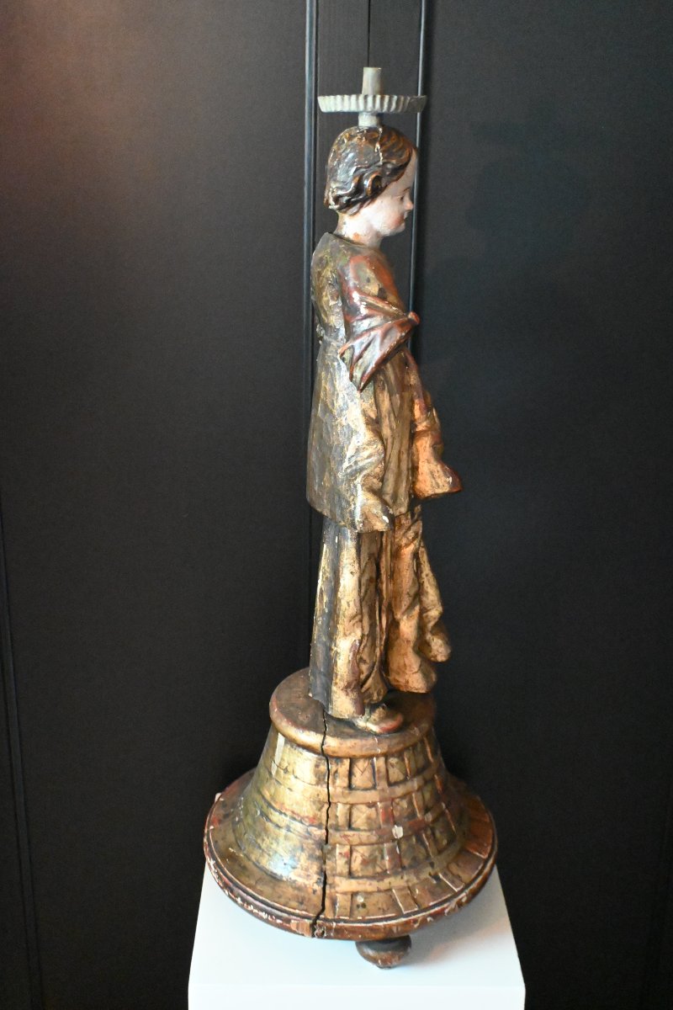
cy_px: 505
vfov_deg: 49.6
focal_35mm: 39
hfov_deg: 34.2
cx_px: 336
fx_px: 1094
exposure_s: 1/15
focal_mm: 26
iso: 12800
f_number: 4.5
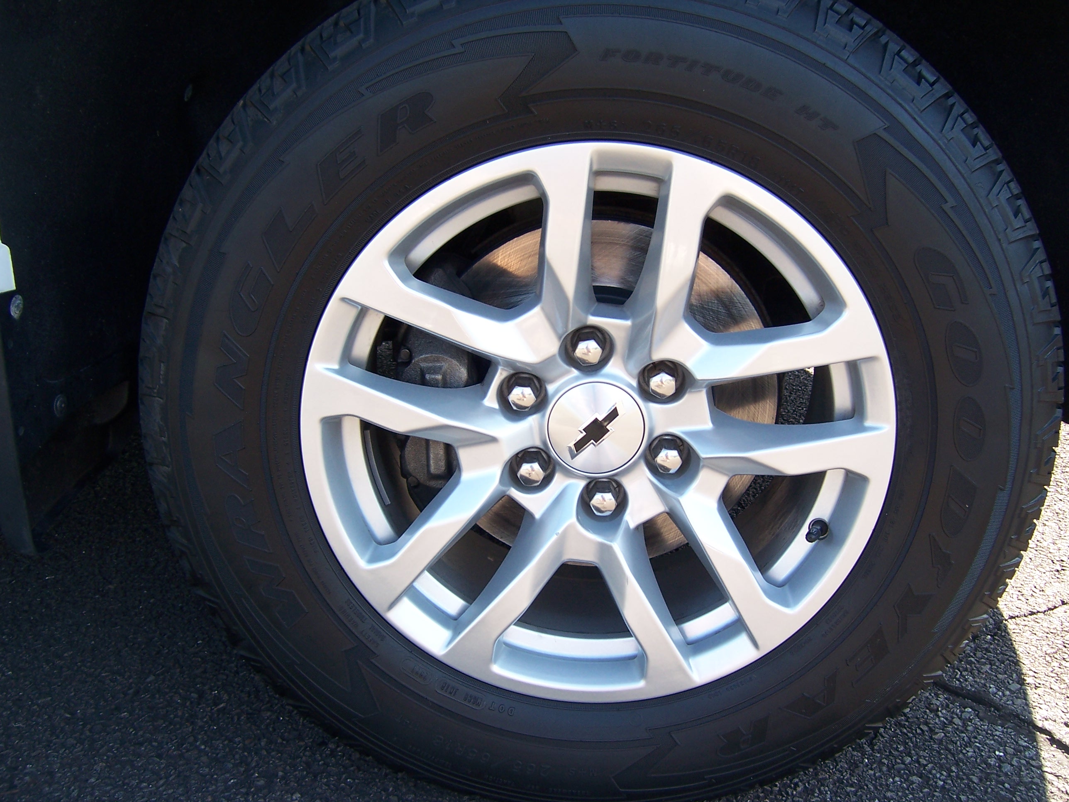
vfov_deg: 42.9
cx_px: 534
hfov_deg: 55.4
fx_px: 1019
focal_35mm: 33
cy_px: 401
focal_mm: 5.5
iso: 80
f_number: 3.4
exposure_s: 1/90
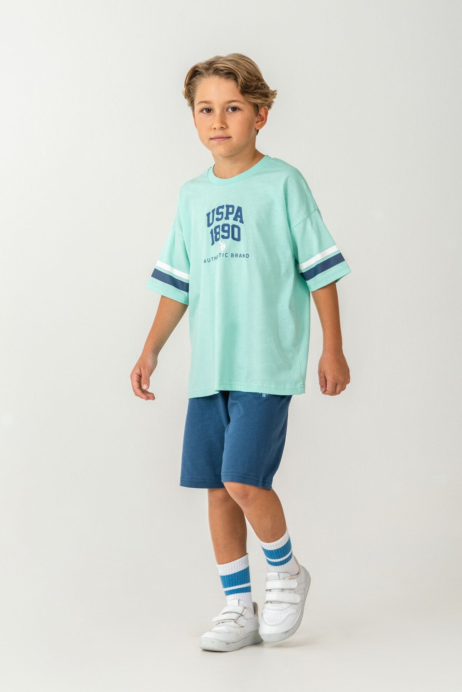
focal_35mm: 102
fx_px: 1963
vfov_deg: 20.0
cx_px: 231
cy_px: 346
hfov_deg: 13.4
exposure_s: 1/125
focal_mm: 102
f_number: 7.1
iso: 160
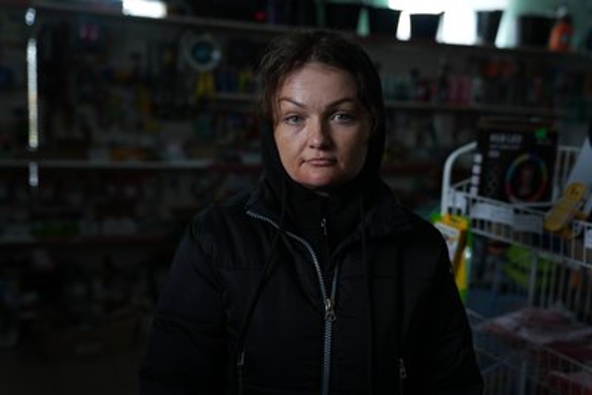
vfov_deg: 31.9
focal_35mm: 42
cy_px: 198
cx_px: 296
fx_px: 691
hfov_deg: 46.4
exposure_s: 1/50
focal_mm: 42
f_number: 2.8
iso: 250
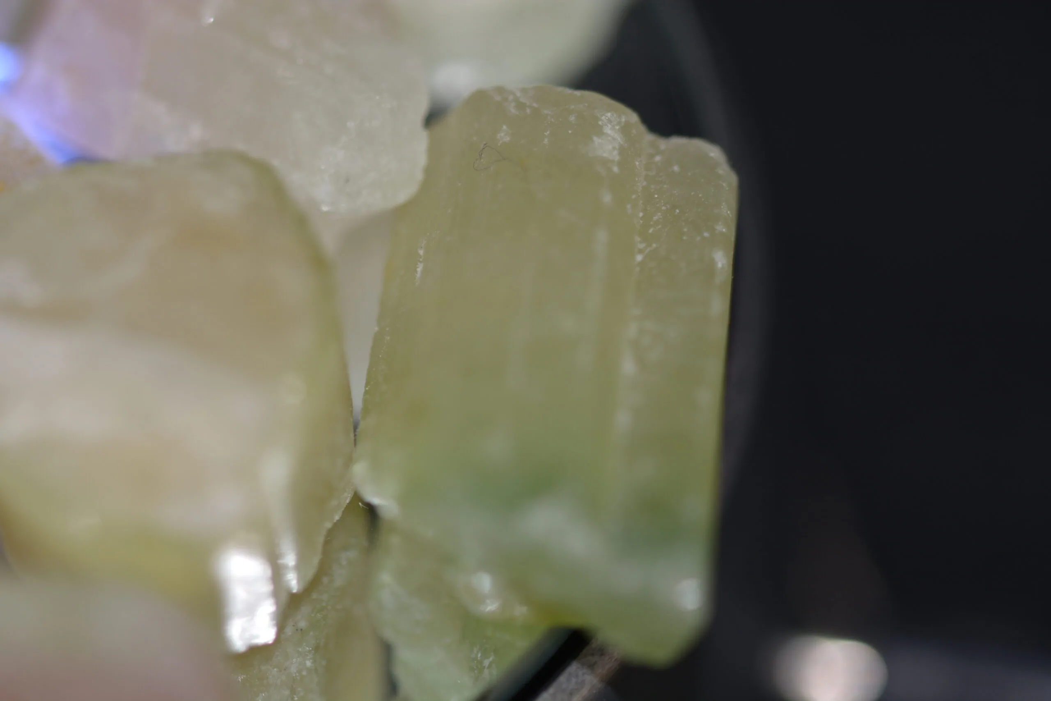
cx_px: 526
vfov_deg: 8.7
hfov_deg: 13.0
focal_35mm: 158
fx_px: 4599
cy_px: 350
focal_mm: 105
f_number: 4.2
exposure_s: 1/60
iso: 180
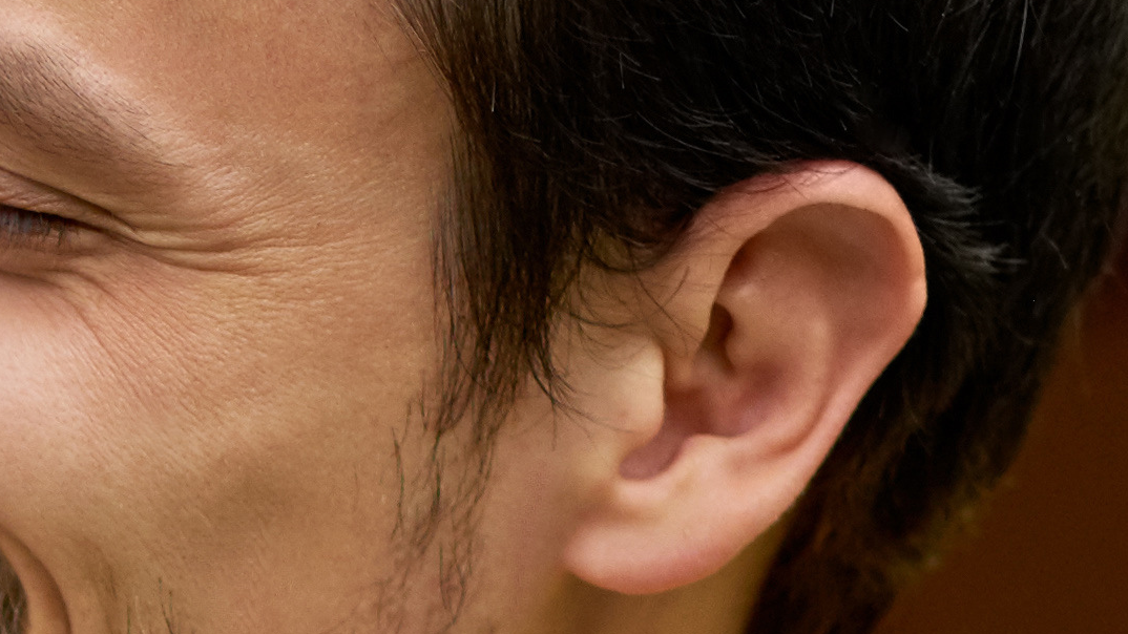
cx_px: -667
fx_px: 10558
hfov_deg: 6.0
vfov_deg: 3.4
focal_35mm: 353
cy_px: 1401
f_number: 1.8
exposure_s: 1/2000
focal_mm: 50
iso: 200
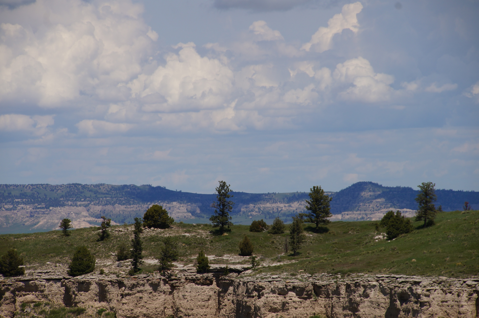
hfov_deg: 7.6
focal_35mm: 270
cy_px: 159
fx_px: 3588
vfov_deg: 5.1
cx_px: 240
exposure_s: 1/400
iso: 100
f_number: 9
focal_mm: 180
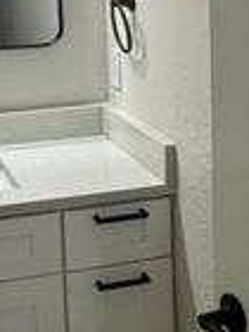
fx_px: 739
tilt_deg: -5.9
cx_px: 74
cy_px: 47
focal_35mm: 77
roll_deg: +4.0
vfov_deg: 24.7
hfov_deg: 19.1
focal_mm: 2.22
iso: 200
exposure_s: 1/120
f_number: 2.2
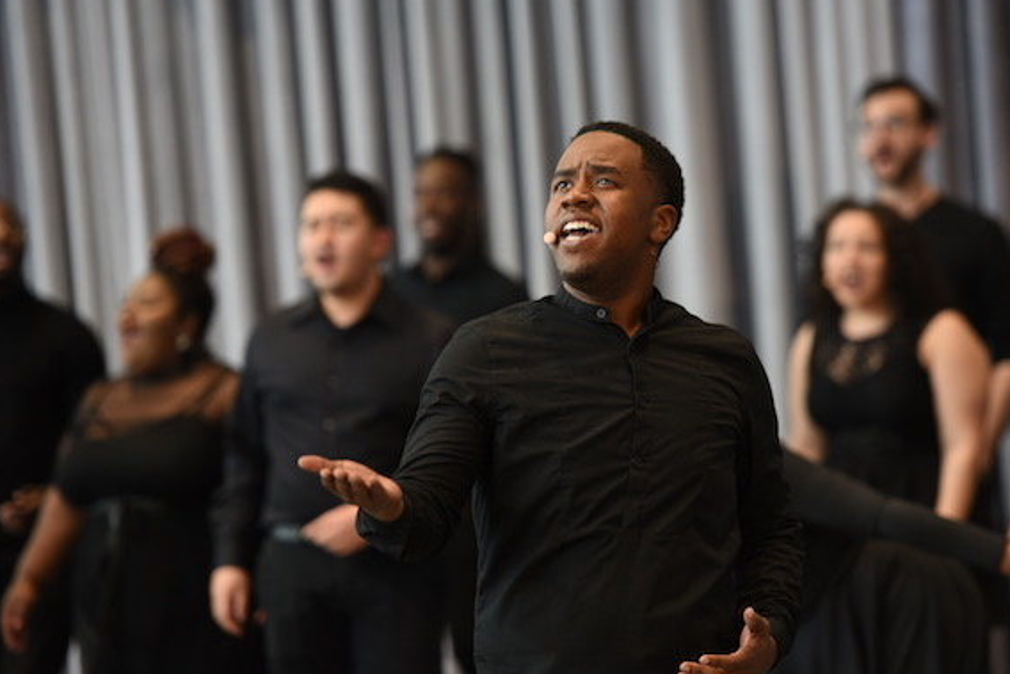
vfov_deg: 8.1
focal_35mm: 169
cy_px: 322
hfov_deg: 12.2
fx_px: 4742
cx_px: 523
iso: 640
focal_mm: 160
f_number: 3.2
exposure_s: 1/160
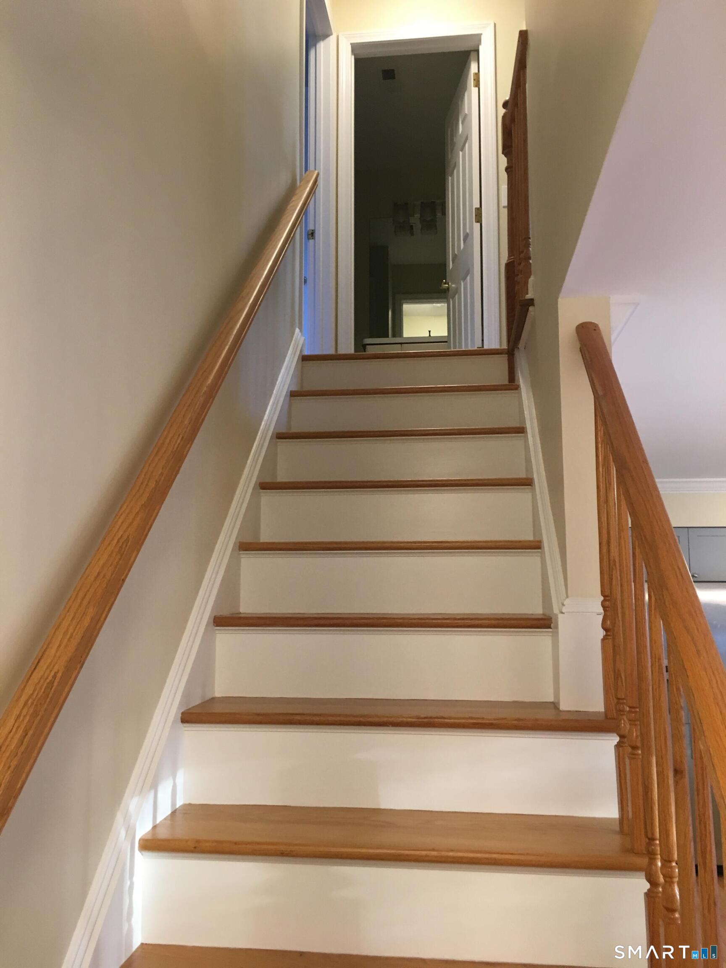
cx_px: 363
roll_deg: +1.2
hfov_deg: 48.2
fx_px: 811
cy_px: 484
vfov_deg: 61.7
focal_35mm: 29
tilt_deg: +8.1
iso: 125
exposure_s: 1/33
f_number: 2.2
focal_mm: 4.15
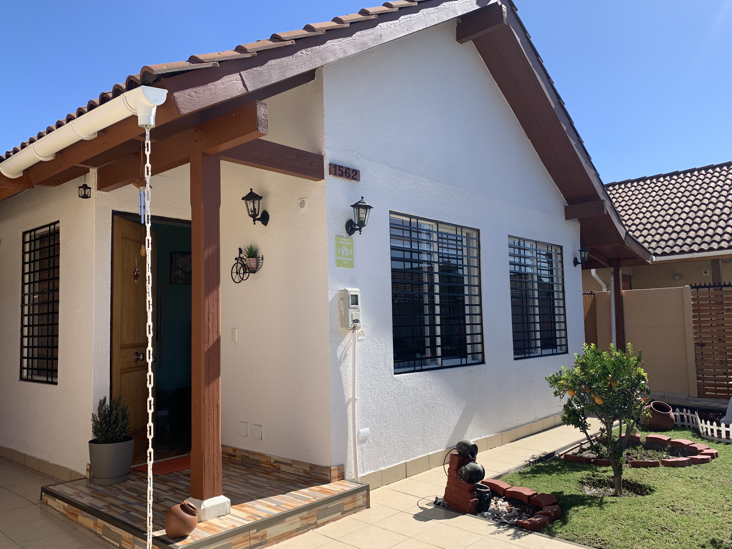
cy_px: 276
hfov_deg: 65.3
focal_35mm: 27
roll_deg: +1.7
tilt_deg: +2.9
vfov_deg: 51.4
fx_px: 571
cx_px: 369
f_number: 1.8
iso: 25
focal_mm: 4.25
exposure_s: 1/1992
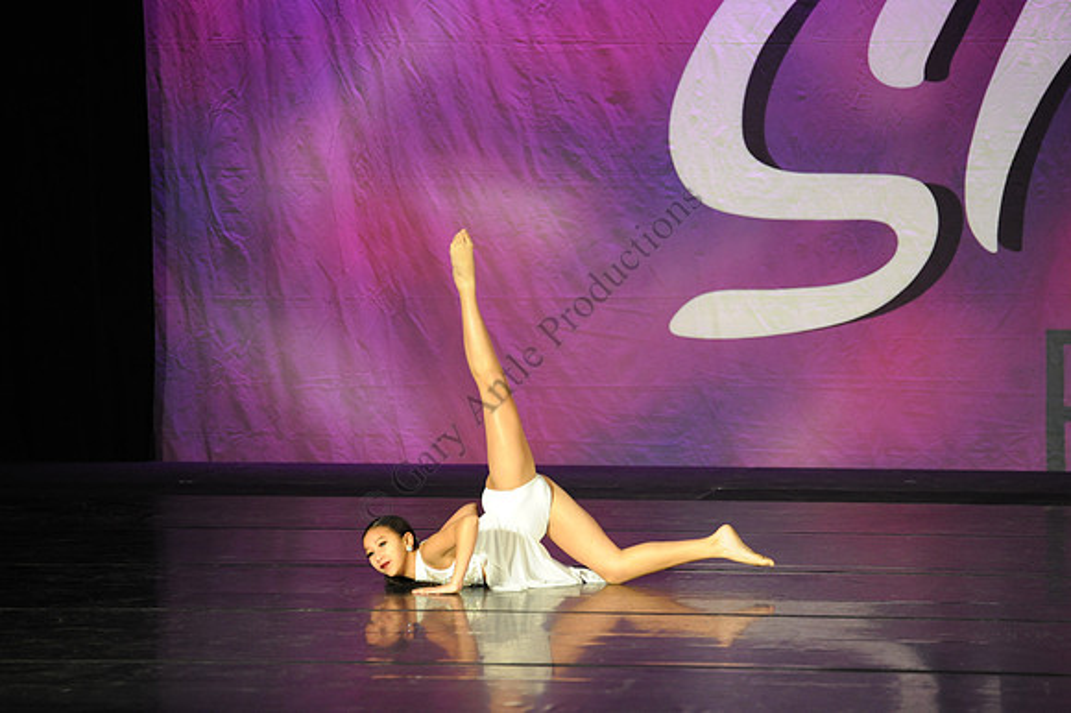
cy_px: 356
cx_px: 536
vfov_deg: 8.1
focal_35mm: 170
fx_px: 5054
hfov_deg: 12.1
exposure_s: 1/400
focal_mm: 170
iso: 2500
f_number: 2.8
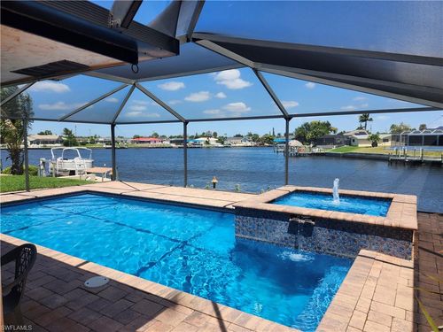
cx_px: 222
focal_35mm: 23
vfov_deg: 58.9
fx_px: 294
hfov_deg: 73.9
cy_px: 166
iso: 25
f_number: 1.8
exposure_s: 1/786
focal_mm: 5.54
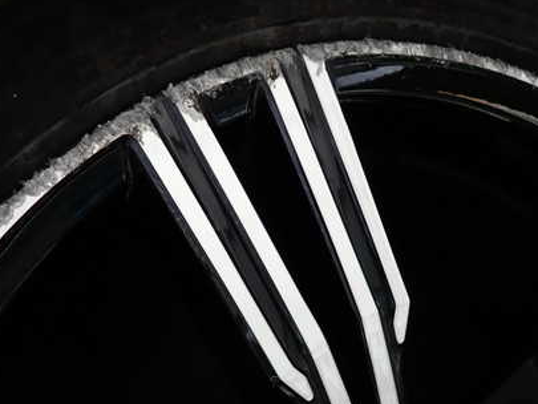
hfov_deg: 49.9
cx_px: 219
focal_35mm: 37
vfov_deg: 38.7
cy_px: 198
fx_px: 575
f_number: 2
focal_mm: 4.5
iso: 160
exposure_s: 1/60
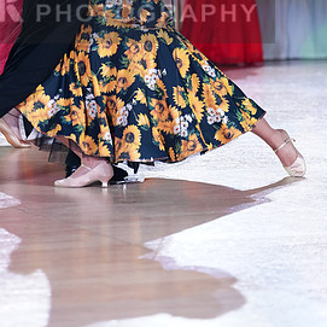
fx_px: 2084
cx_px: 109
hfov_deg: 9.0
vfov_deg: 8.9
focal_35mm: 195
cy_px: 4
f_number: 2.8
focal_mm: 107
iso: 2000
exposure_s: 1/400
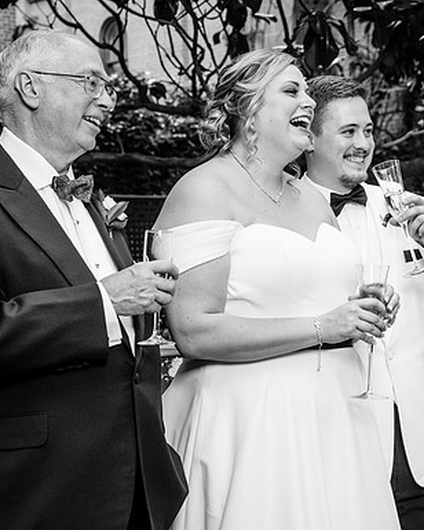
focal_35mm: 84
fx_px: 1318
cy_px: 281
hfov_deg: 18.2
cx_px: 317
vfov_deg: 22.7
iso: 1250
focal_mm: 56
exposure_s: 1/250
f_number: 5.6
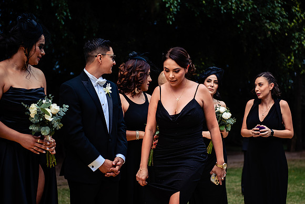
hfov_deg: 25.6
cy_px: 102
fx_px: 670
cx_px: 172
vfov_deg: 17.3
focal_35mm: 79
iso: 320
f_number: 2.8
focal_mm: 70
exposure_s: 1/160
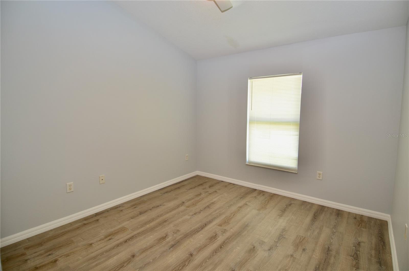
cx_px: 204
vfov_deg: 67.1
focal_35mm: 18
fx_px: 204
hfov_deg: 90.1
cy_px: 136
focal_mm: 12
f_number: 4
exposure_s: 1/60
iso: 220
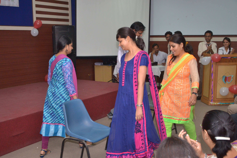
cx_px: 118
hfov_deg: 43.6
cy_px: 79
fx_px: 296
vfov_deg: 29.9
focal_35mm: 45
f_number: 5.6
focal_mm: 30
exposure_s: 1/100
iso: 1600
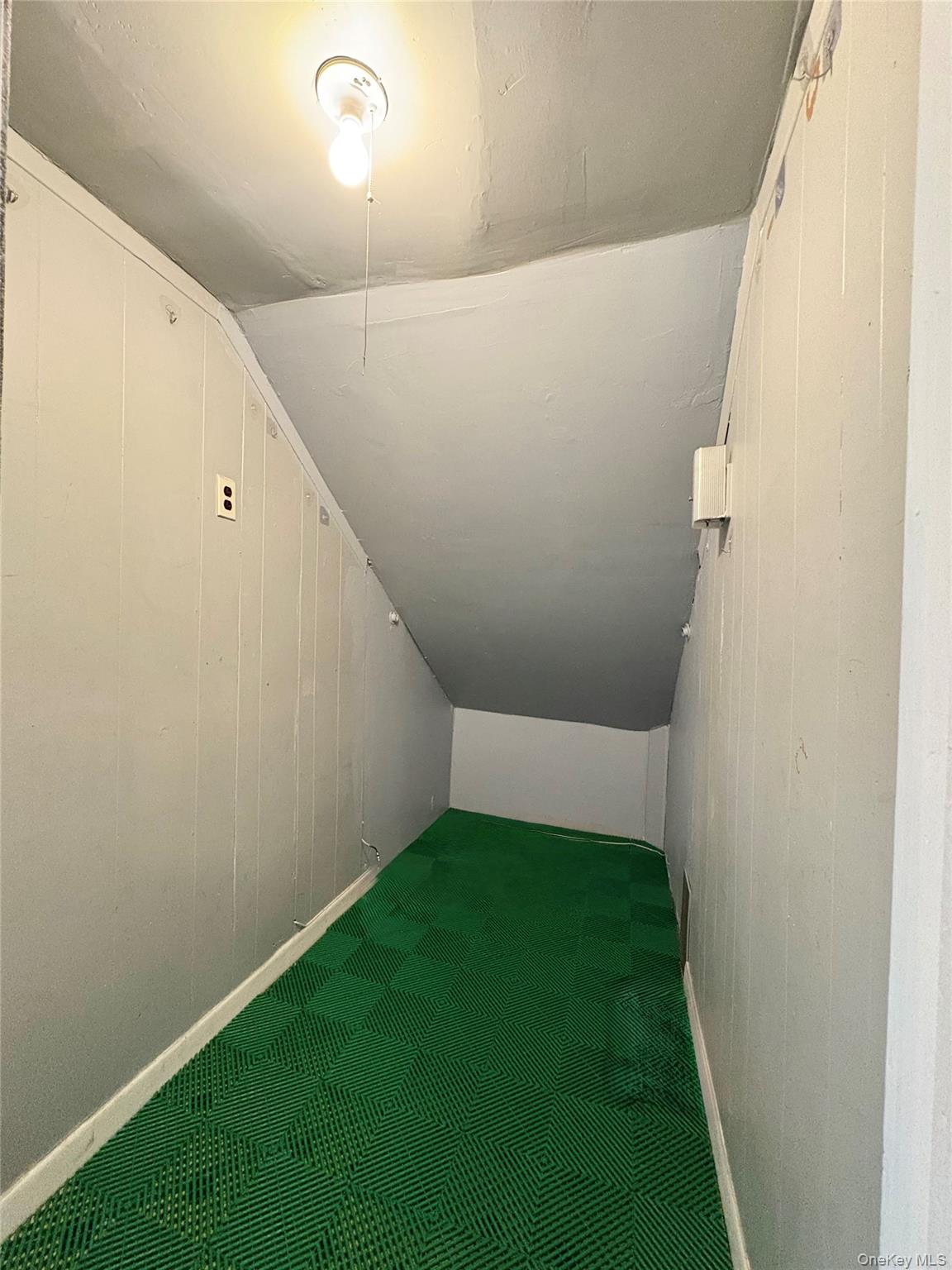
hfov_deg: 85.7
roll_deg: -1.8
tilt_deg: +0.2
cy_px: 635
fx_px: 513
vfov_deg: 102.1
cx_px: 476
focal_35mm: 14
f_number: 2.2
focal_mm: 2.22
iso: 800
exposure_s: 1/60
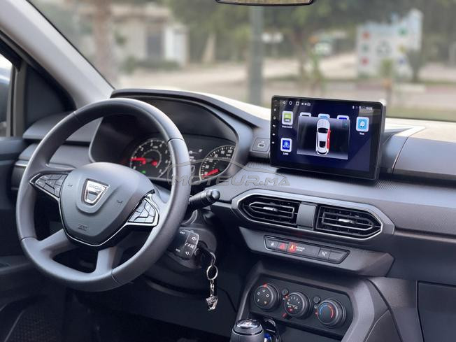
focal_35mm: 64
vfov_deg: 22.9
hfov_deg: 30.3
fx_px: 843
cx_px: 228
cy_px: 171
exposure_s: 1/40
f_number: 2.2
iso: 250
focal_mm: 7.5
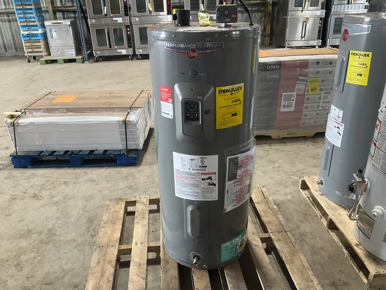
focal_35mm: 29
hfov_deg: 61.6
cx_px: 193
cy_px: 145
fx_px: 323
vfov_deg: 48.3
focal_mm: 3
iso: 125
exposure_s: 1/60
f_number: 1.8
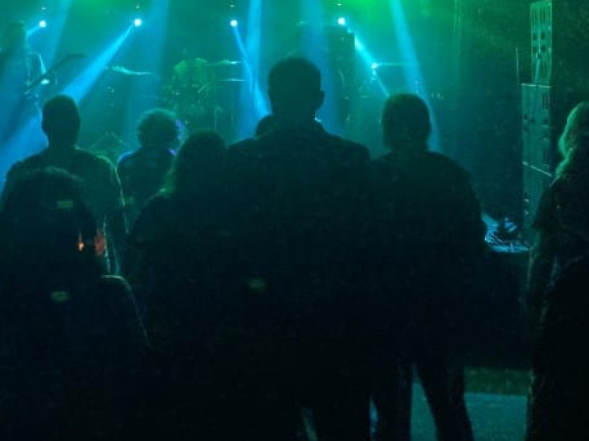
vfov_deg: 26.9
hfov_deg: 36.0
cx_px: 147
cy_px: 36
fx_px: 884
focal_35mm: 52
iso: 320
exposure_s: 1/49
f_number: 1.8
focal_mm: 3.99
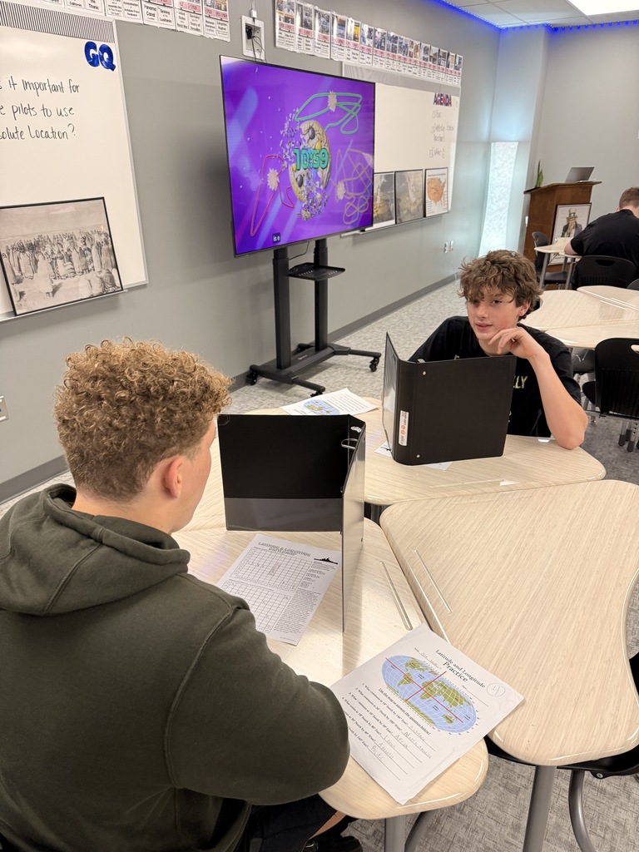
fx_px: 591
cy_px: 426
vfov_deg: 71.6
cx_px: 320
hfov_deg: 56.8
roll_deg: -1.9
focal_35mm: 24
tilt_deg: -23.4
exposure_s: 1/106
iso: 200
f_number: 1.78
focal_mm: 6.76
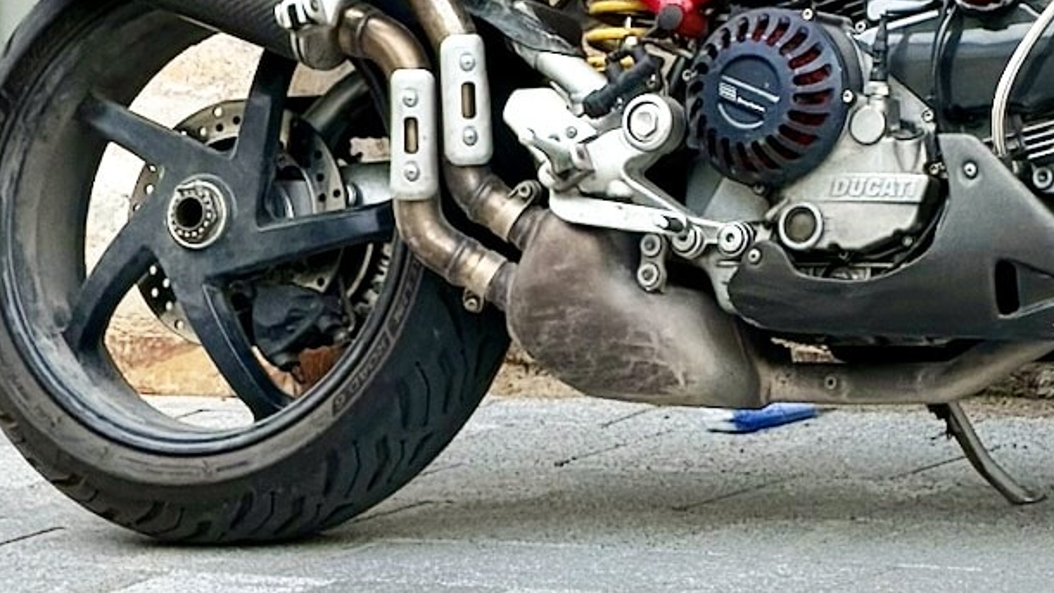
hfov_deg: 4.7
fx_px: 12771
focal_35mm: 457
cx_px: 1267
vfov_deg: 2.6
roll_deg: +0.5
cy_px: -883
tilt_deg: -4.7
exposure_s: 1/121
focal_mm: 16.89
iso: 64
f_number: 2.8
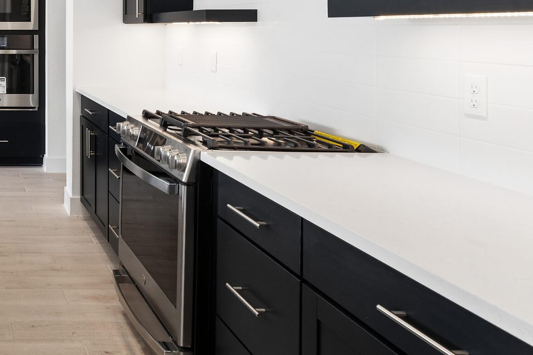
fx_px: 533
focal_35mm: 36
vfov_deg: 34.8
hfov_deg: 43.0
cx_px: -37
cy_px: 36
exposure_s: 1/50
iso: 200
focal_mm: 14
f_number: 8
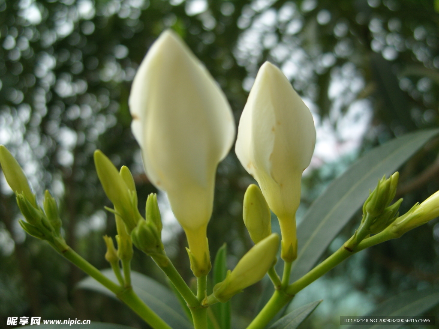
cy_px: 164
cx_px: 220
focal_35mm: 38
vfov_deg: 37.7
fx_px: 482
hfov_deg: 49.0
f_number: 2.8
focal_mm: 7.8
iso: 80
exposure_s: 1/800
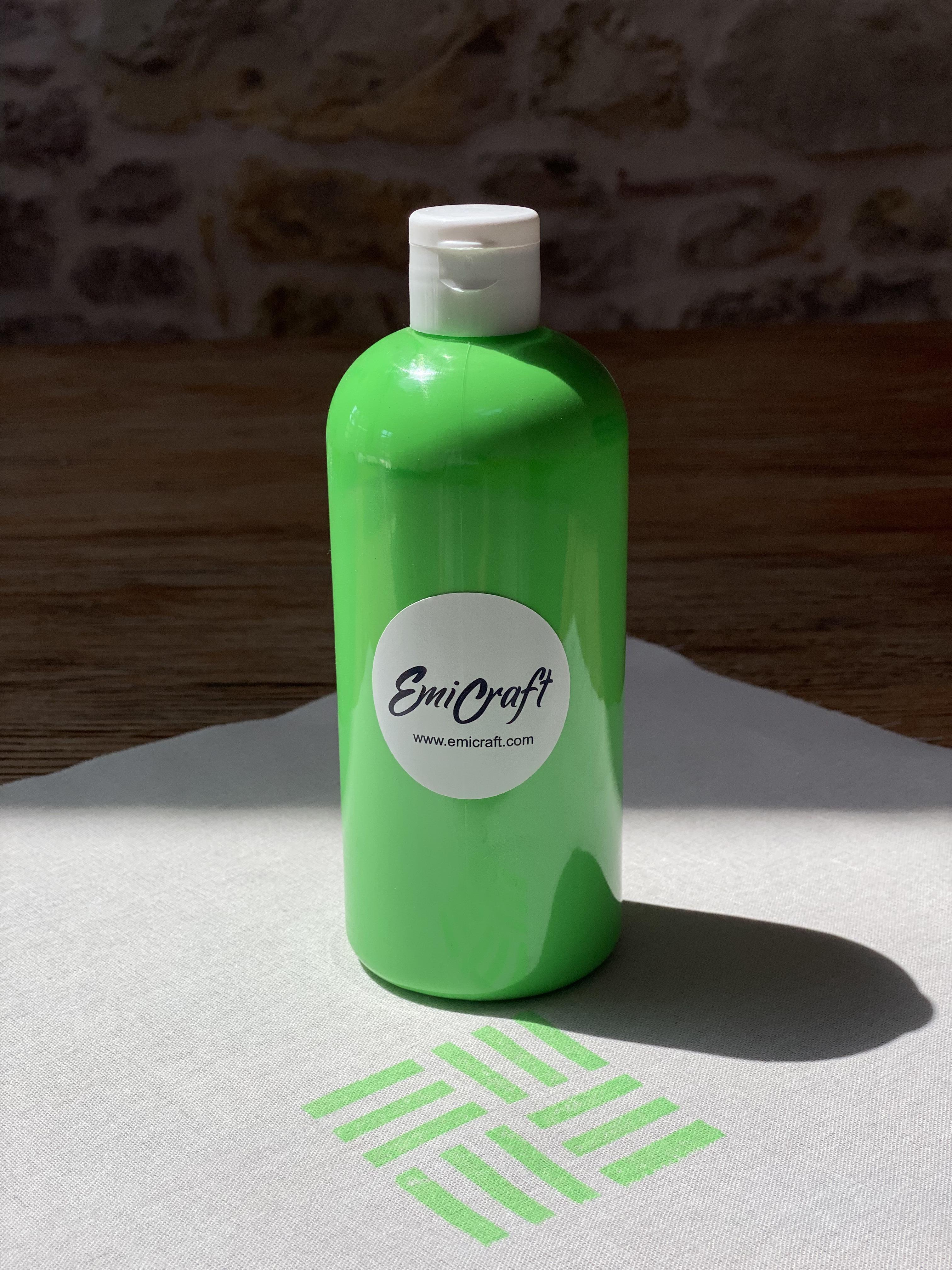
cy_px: 635
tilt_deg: -19.1
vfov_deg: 36.8
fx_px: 1907
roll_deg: +0.1
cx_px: 476
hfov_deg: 28.0
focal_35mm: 52
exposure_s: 1/695
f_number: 2
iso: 20
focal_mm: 6
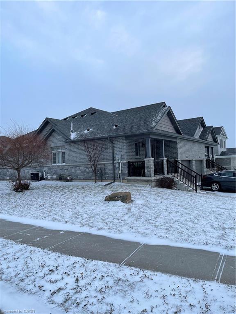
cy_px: 157
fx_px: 227
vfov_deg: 69.4
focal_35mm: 25
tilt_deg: +4.5
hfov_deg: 54.9
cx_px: 118
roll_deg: +1.4
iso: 32
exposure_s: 1/198
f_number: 1.6
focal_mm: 5.1
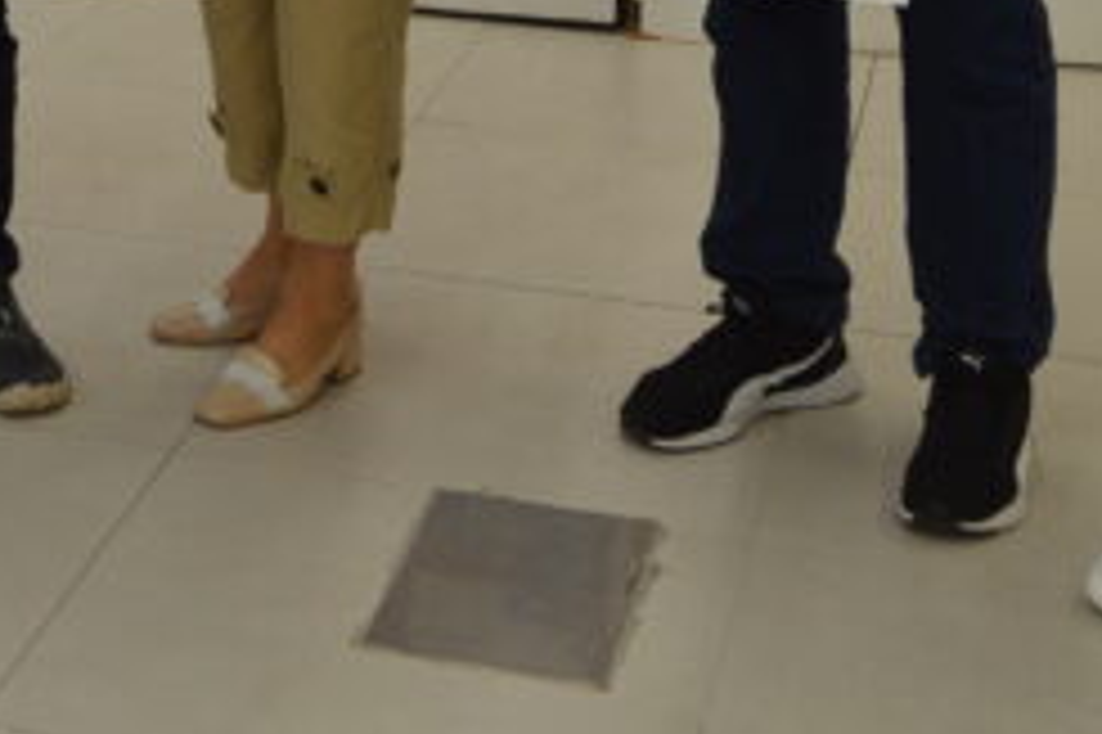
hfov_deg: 21.2
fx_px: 2875
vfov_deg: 13.6
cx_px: 121
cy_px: -385
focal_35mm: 94
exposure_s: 1/100
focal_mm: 20
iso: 400
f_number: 5
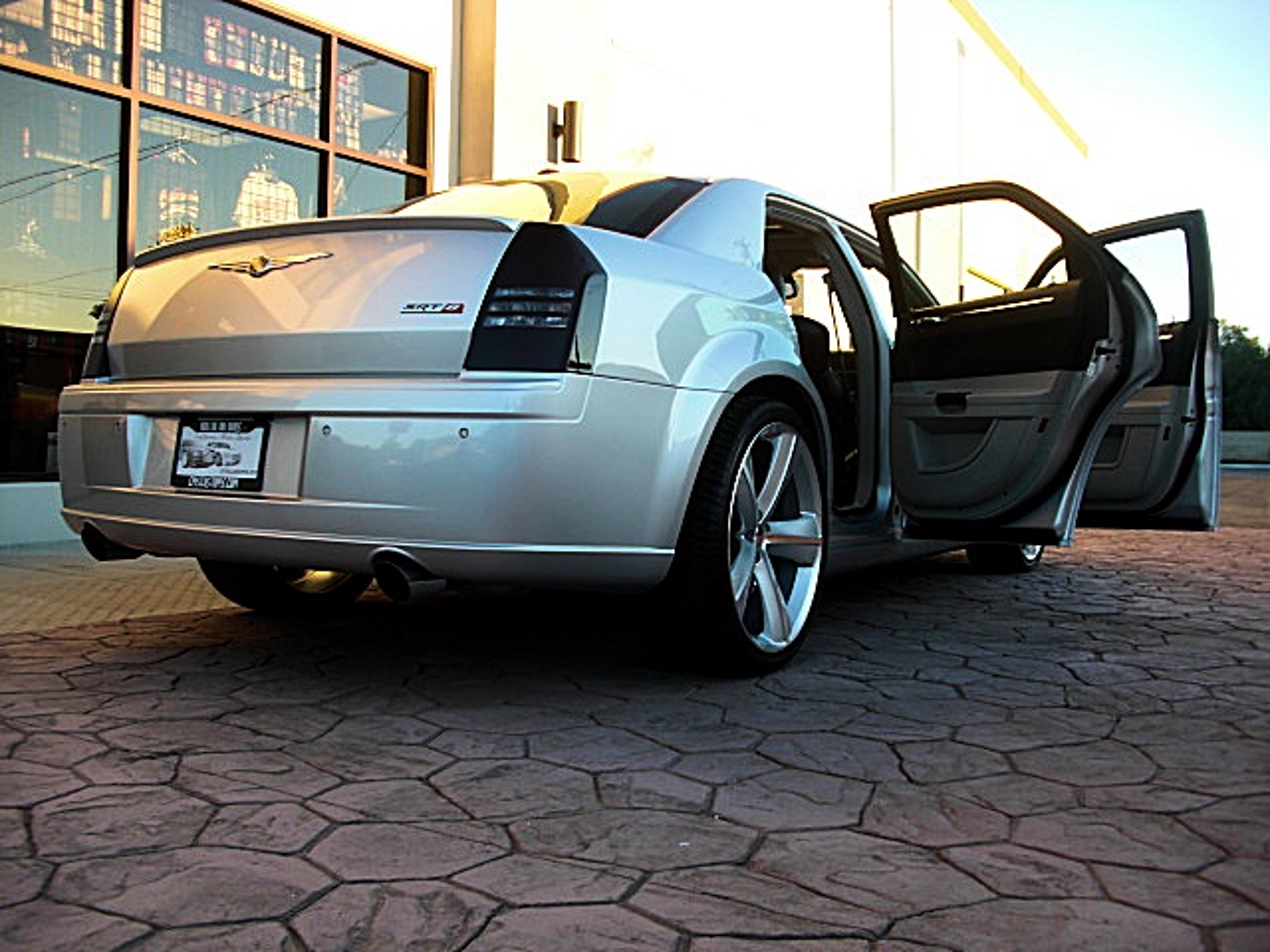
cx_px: 635
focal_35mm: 36
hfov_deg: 51.4
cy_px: 476
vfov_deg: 39.7
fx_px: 1321
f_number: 2.8
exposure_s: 1/80
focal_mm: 6.3
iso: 50
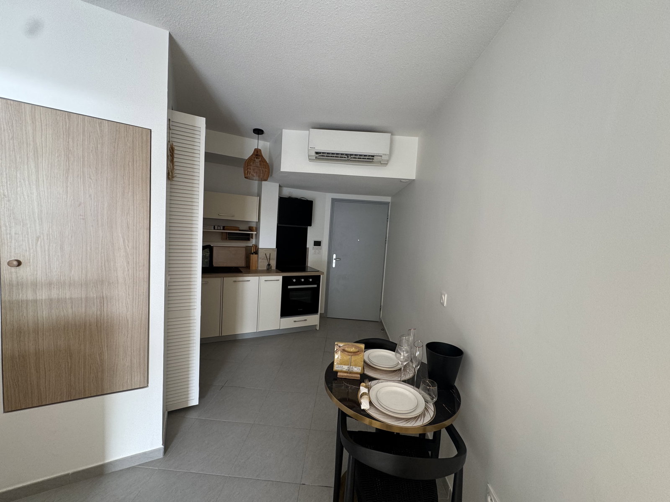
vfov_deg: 85.7
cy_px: 251
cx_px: 335
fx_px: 271
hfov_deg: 102.1
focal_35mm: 14
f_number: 2.2
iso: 125
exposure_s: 1/99
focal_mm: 2.22
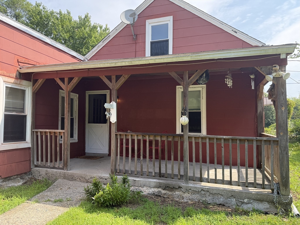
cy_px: 112
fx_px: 208
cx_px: 150
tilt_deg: +2.8
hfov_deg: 71.6
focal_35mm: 24
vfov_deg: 56.8
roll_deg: -0.8
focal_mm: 6.76
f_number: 1.78
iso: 100
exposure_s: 1/1060
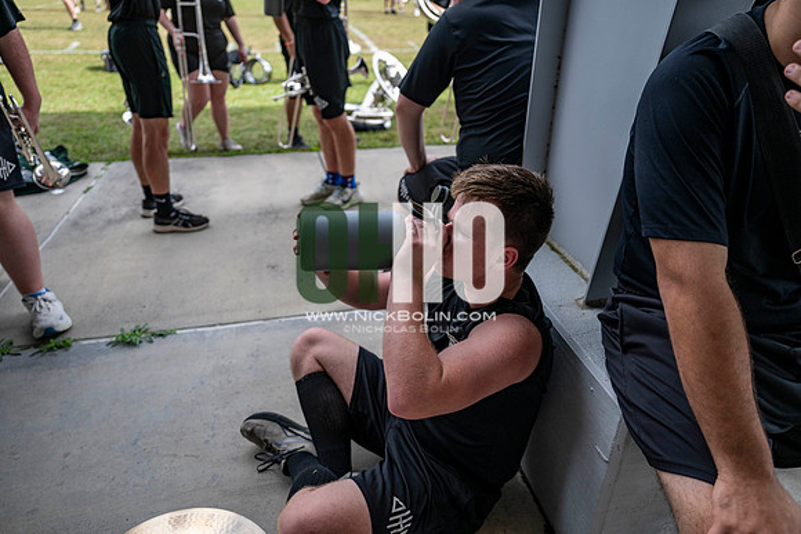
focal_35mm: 24
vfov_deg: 53.2
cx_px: 400
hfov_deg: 73.7
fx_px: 534
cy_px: 267
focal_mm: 24
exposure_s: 1/1250
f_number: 2.8
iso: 160
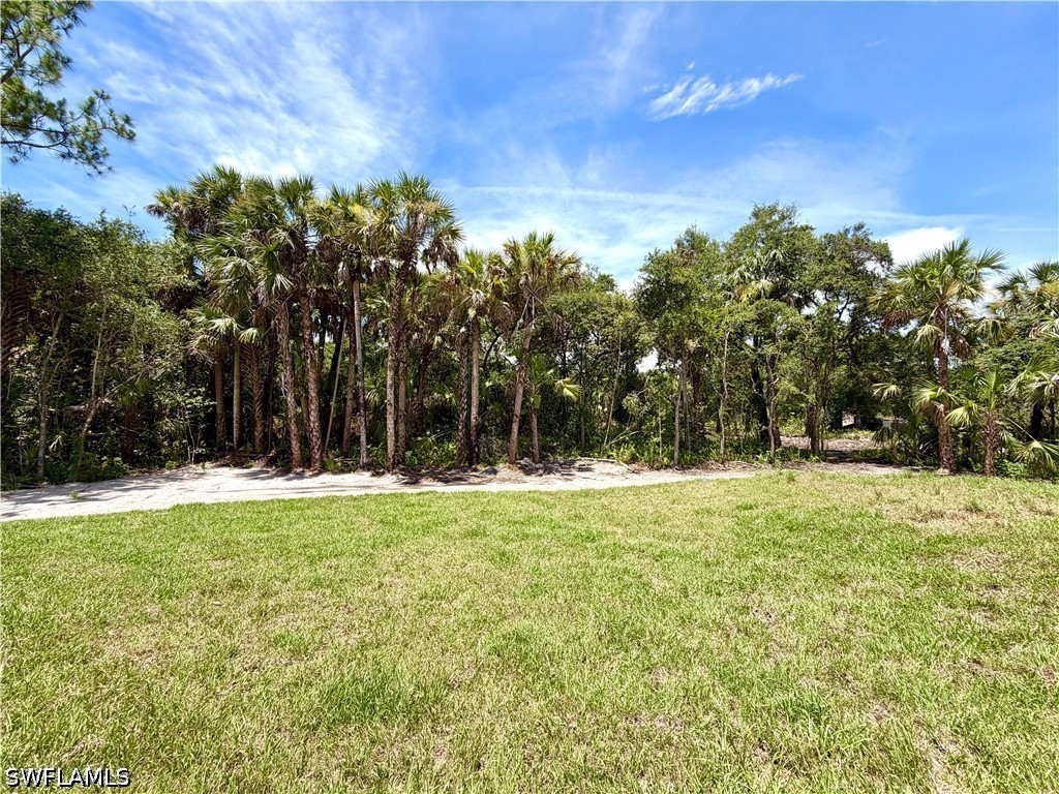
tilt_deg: +2.0
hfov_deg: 102.1
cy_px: 397
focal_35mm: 14
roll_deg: -0.4
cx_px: 530
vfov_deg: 85.7
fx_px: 428
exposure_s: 1/770
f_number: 2.2
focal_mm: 2.22
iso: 32
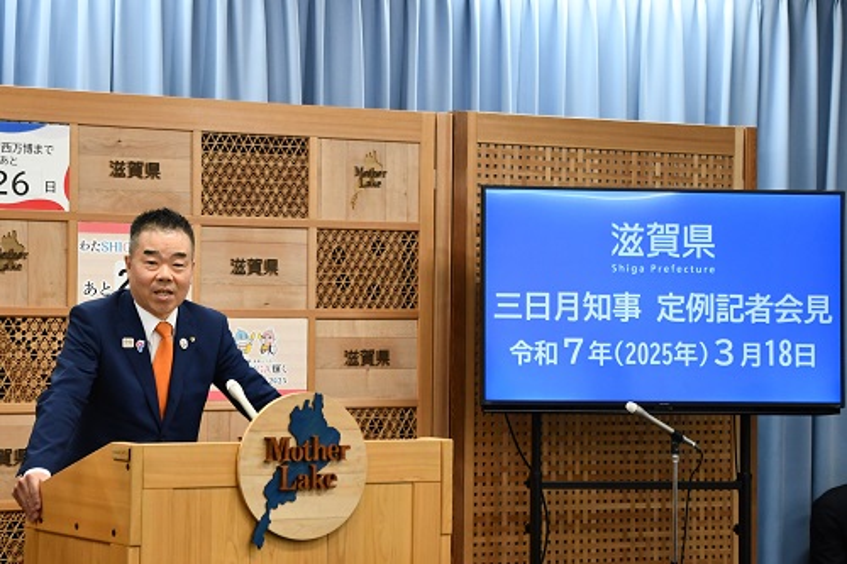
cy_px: 282
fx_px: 1764
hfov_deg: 27.0
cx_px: 424
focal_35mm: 75
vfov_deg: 18.2
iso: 1600
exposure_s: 1/125
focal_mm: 50
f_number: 4.8
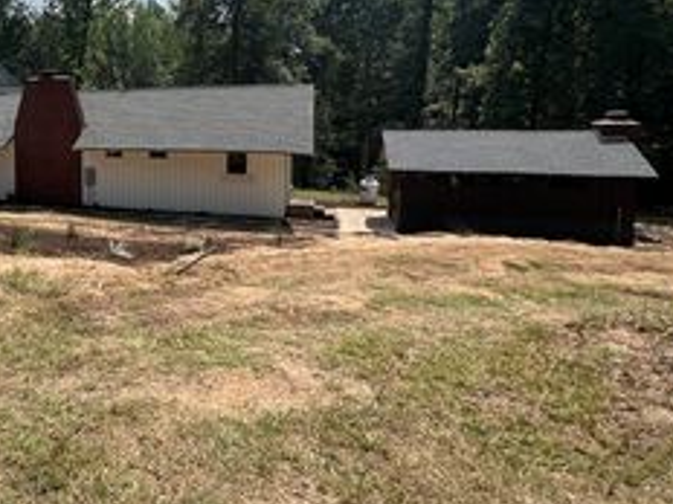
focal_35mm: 28
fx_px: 544
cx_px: 44
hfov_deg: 53.7
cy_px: 146
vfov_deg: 48.4
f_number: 1.8
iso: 32
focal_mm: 1.57
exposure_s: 1/1130
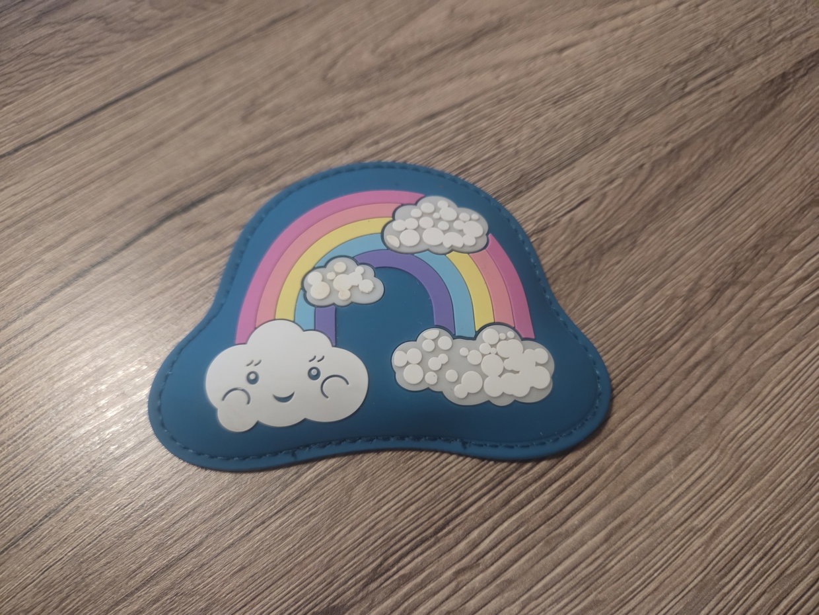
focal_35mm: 23
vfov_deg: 58.9
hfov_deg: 73.9
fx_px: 544
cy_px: 308
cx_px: 410
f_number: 1.8
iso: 1250
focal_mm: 5.4
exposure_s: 1/100
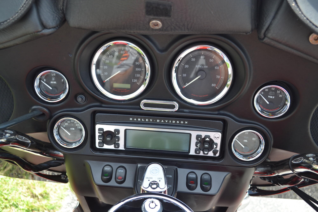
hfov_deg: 53.1
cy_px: 106
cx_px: 159
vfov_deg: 36.9
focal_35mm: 36
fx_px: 318
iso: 180
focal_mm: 24
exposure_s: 1/125
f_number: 5.6
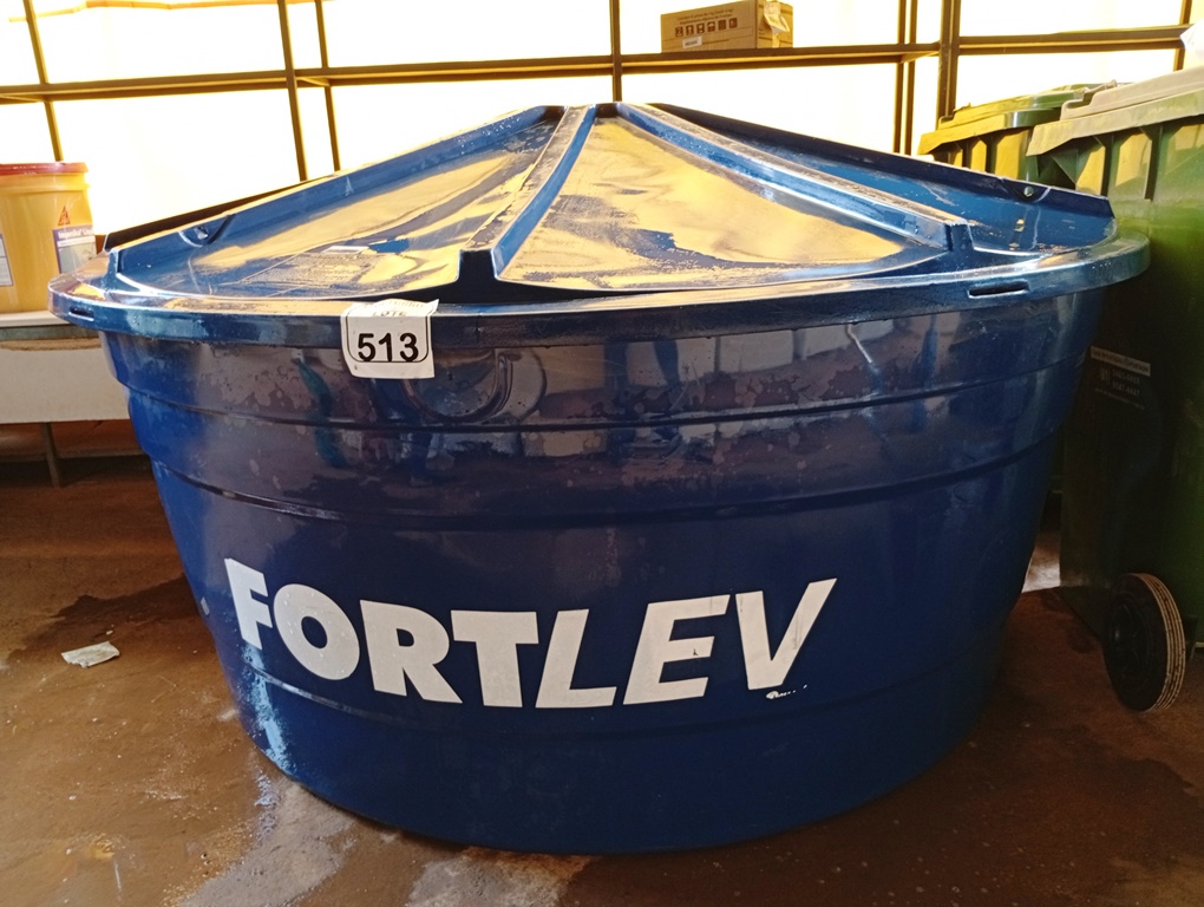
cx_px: 602
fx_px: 940
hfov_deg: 65.2
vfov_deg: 51.5
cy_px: 454
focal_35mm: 27
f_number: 1.8
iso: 292
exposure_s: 1/30
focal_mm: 3.98
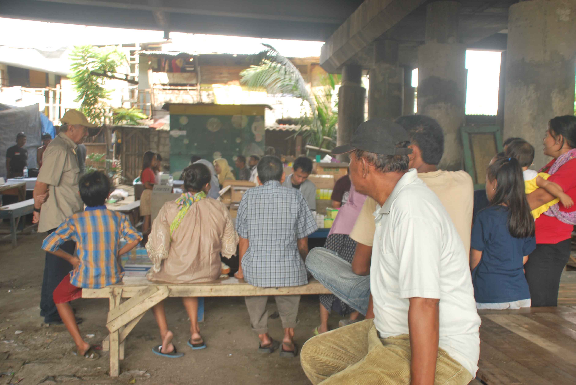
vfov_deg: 33.5
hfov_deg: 48.4
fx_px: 641
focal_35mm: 40
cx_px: 294
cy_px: 190
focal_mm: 26
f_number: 5
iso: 100
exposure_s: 1/25
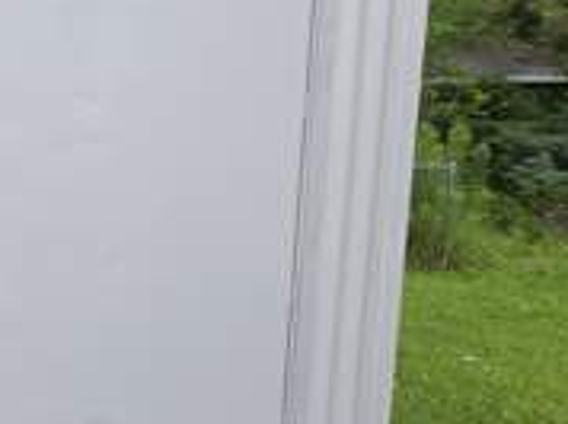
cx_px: -80
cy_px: 180
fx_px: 574
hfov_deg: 40.6
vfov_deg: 40.5
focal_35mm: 35
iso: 20
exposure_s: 1/245
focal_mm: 2.2
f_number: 1.9
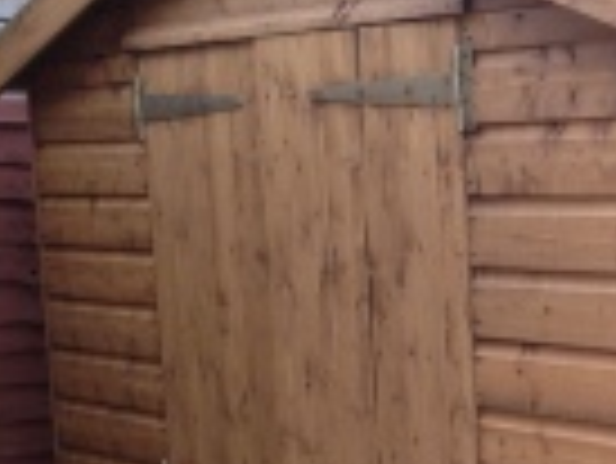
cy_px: 464
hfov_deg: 14.3
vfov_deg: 11.2
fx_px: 2333
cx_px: 841
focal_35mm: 131
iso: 64
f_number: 2.4
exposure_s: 1/120
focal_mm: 4.28
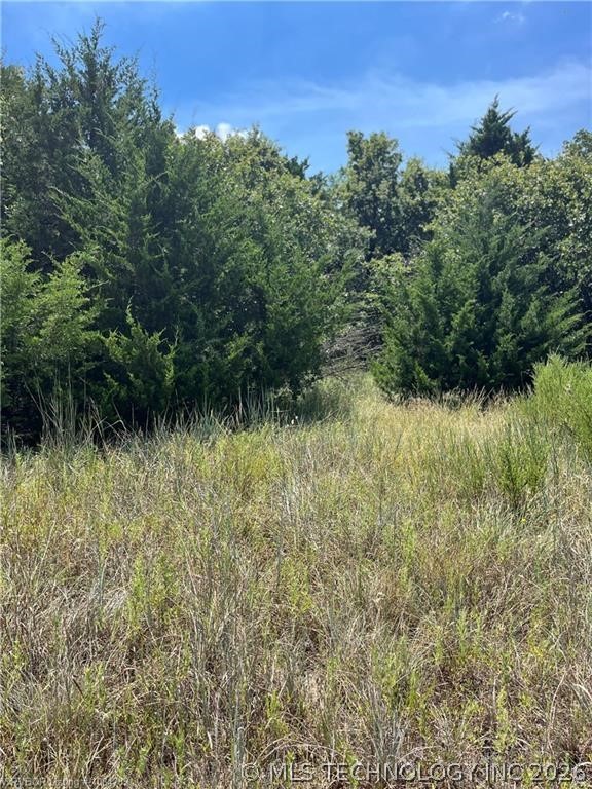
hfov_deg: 53.1
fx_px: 593
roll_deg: +0.3
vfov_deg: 67.3
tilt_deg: -3.5
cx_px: 296
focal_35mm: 26
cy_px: 394
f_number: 1.6
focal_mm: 5.1
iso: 50
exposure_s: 1/1672
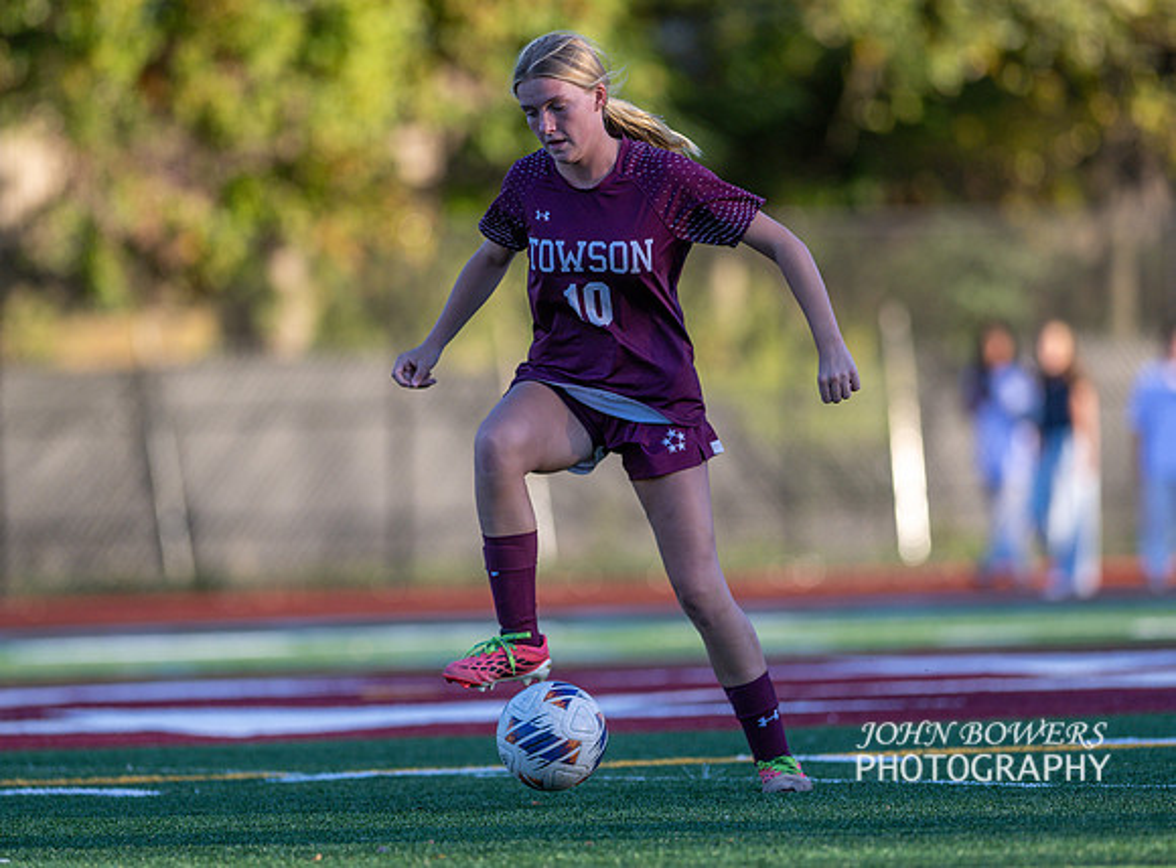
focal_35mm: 359
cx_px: 589
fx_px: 12112
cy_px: 398
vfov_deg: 4.1
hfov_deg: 5.6
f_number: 2.8
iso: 360
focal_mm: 300
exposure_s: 1/1600
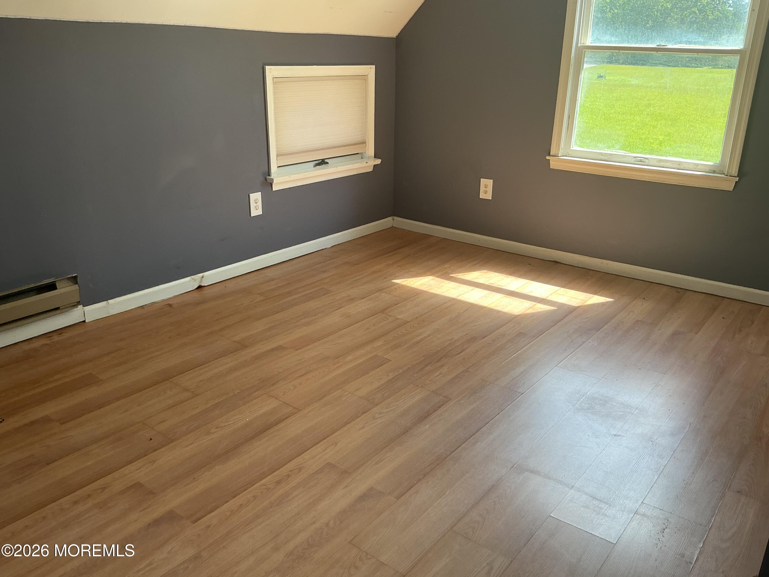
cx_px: 384
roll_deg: -0.3
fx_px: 644
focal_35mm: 29
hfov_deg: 61.7
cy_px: 288
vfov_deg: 48.2
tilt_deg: -24.3
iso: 32
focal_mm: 3
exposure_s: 1/120
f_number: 1.8
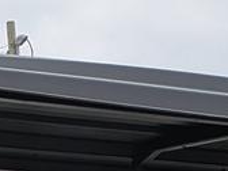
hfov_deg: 10.4
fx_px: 1251
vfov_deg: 6.7
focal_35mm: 190
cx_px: 83
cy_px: 607
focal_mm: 5.43
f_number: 1.89
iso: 42
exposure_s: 1/1546
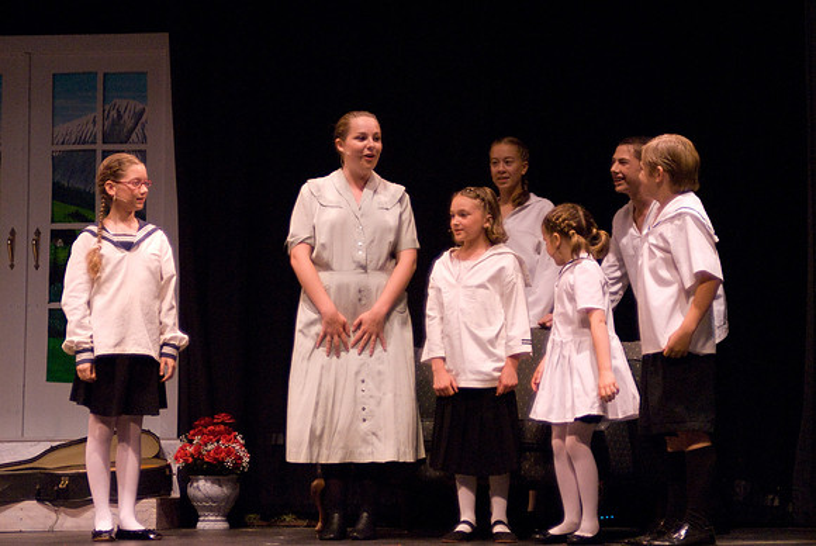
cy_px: 273
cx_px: 408
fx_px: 2314
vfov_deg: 13.5
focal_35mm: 102
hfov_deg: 20.0
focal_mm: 68
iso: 1600
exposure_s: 1/250
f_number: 2.8
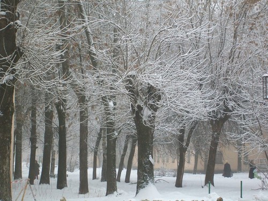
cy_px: 100
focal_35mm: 108
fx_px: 836
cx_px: 134
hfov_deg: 18.2
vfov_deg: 13.7
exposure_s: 1/160
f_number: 4.8
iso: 160
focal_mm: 18
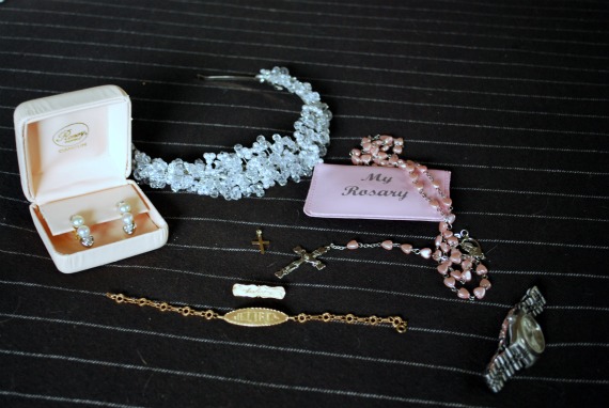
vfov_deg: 26.6
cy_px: 204
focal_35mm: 51
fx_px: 864
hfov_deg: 38.8
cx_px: 304
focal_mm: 34
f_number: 5
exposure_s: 1/5
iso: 400
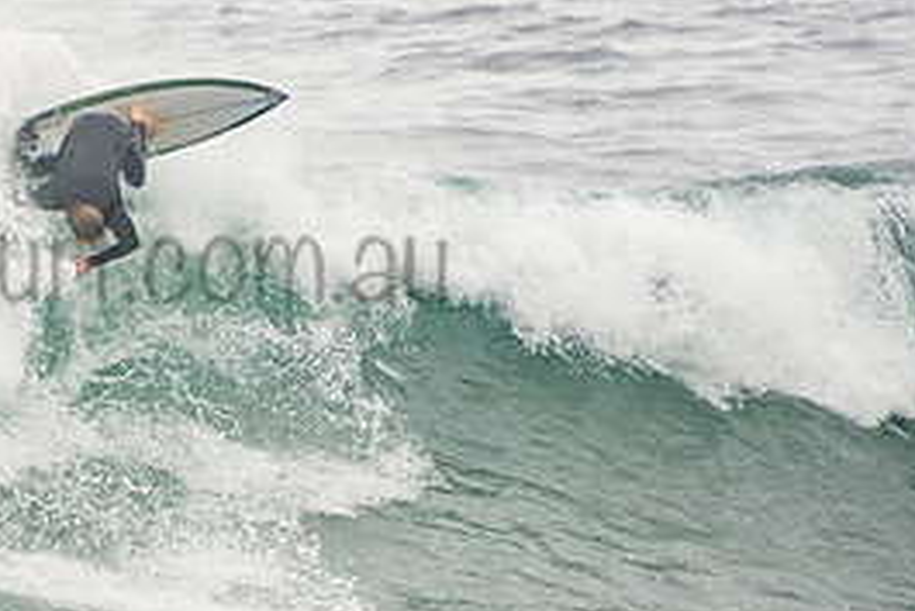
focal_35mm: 1312
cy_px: 223
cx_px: 83
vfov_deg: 1.0
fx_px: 33363
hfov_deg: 1.6
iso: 220
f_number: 5.6
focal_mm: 400
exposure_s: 1/1250
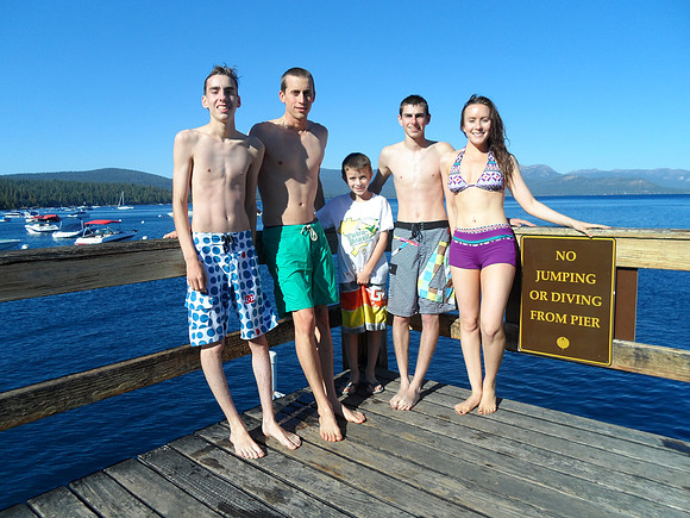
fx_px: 498
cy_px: 259
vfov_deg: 54.9
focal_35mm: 25
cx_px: 345
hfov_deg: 69.4
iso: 80
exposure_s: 1/1500
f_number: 2.5
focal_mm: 4.5
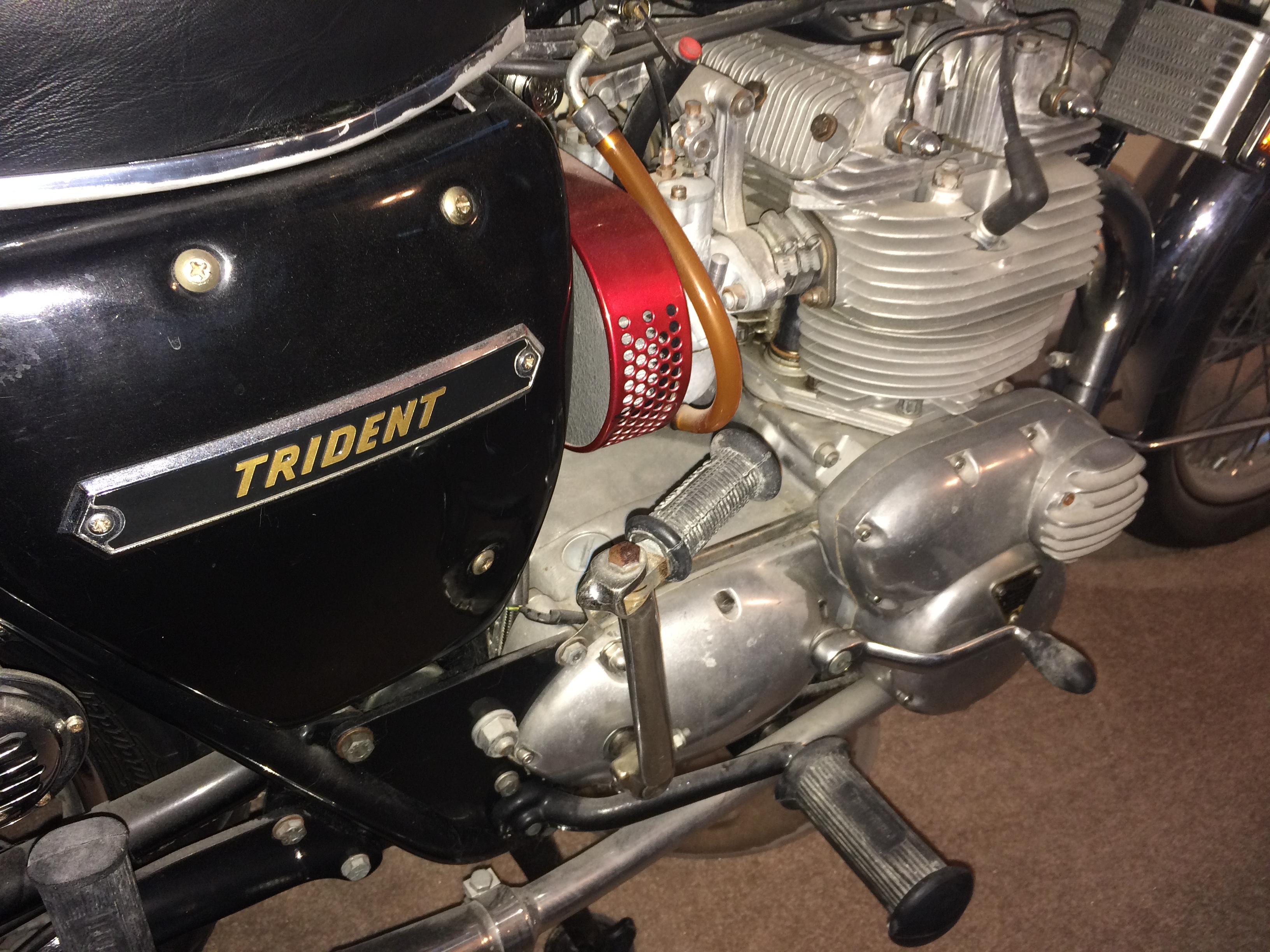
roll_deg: -0.2
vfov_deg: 48.2
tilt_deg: -35.4
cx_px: 635
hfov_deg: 61.7
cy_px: 476
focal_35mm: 29
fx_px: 1064
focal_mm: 4.15
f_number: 2.2
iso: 125
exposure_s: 1/16
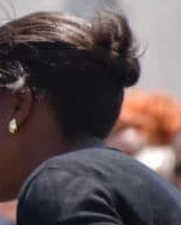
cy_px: 123
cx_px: -126
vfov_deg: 1.3
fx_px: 10263
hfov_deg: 1.0
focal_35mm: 1535
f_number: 6.3
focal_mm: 280
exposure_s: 1/500
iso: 280
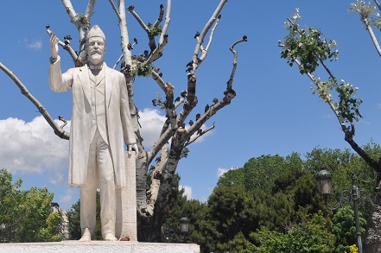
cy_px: 103
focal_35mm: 79
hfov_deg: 25.3
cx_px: 77
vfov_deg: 17.2
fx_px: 834
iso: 200
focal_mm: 29
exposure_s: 1/500
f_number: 11
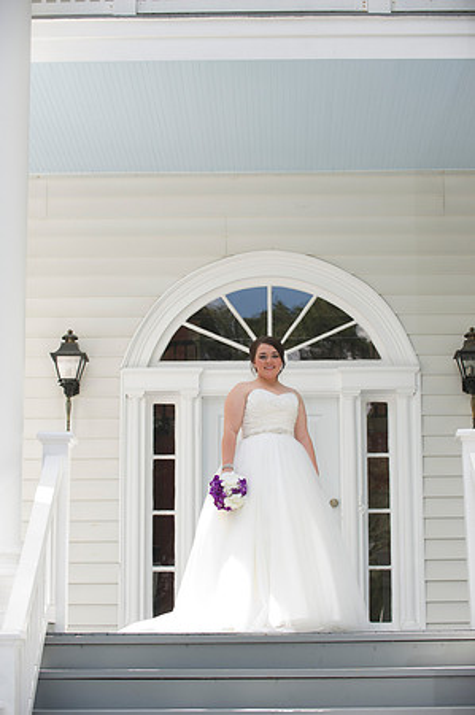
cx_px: 238
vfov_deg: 22.6
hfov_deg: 15.2
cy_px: 358
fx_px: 1785
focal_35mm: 90
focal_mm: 90
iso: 320
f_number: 4.5
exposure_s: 1/125
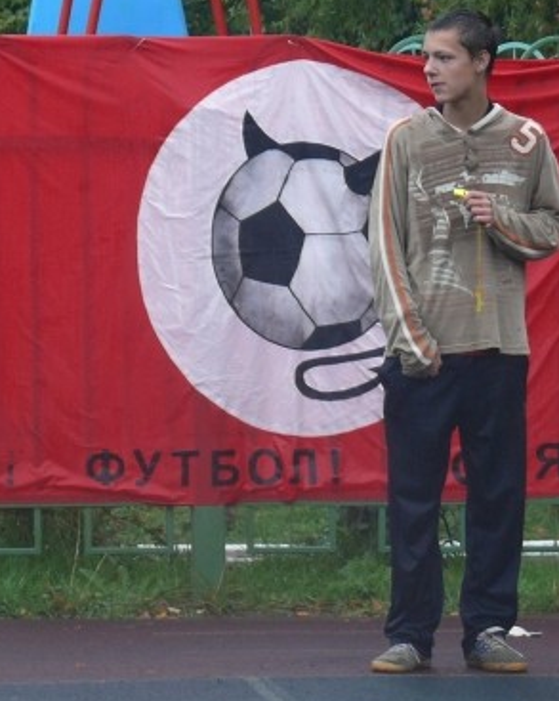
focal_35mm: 371
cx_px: 303
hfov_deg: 4.2
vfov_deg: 5.2
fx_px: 7682
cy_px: 330
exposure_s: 1/60
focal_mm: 29.5
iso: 100
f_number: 3.6
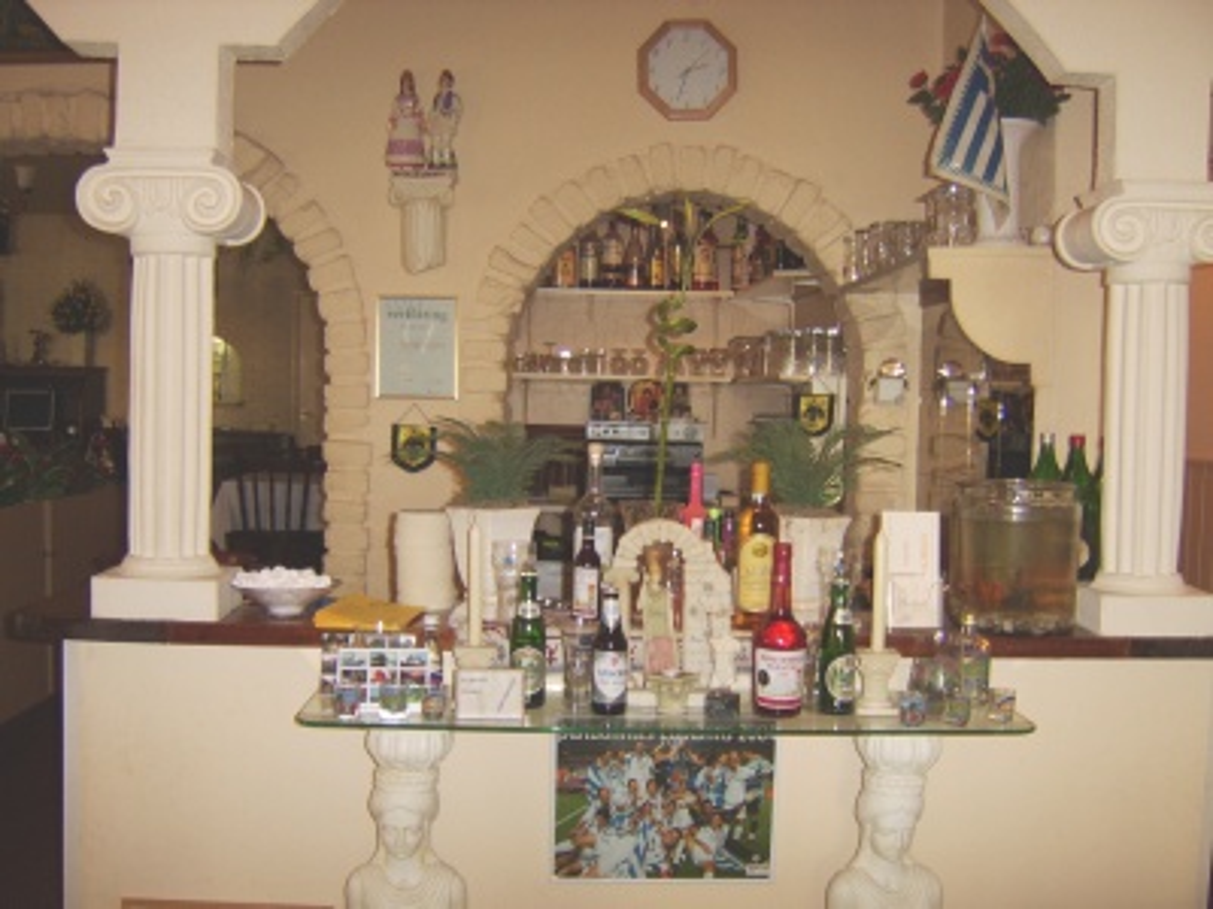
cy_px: 454
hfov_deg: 58.4
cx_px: 606
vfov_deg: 45.4
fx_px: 1086
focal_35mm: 31
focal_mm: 8.13
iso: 141
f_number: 2.7
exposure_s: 1/30
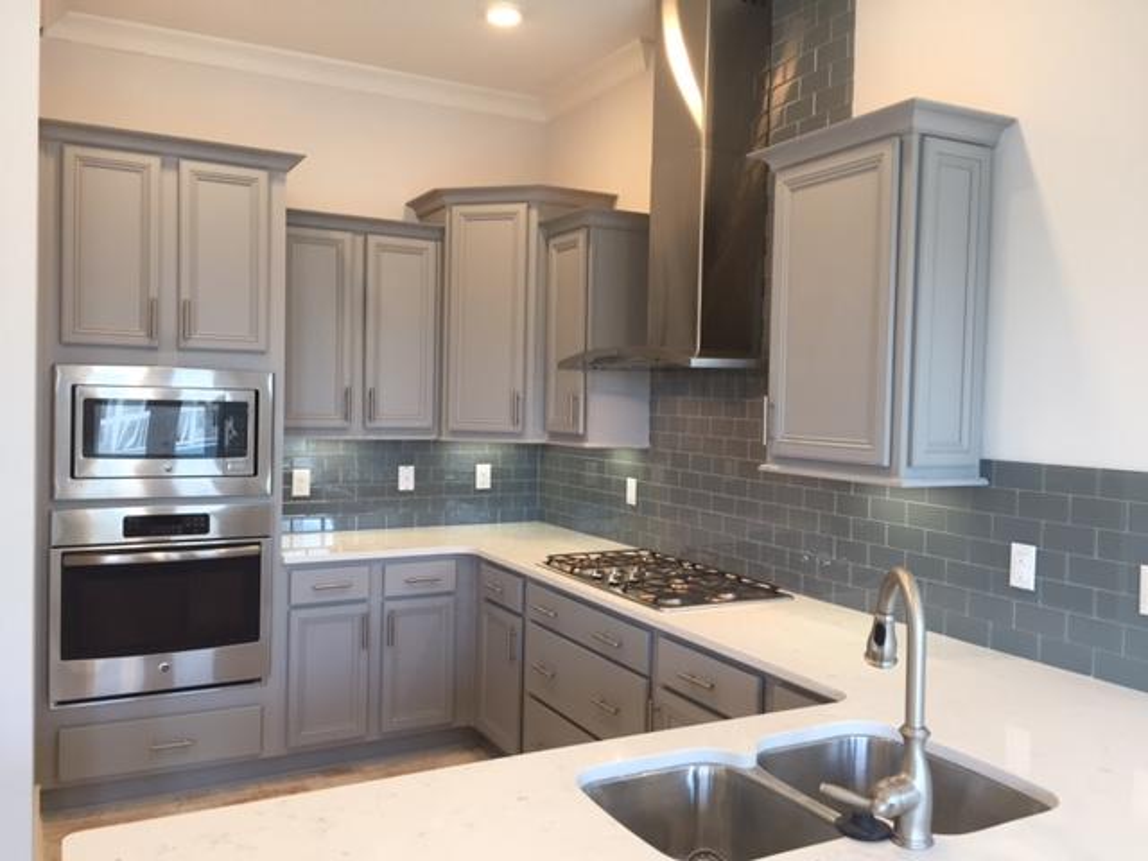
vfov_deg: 48.2
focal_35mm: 29
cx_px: 574
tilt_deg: -2.6
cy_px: 430
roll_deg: -2.1
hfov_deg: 61.7
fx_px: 962
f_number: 2.2
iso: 32
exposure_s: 1/40
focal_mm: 4.15
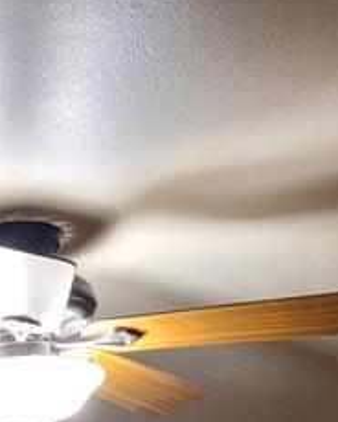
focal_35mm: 113
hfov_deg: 13.2
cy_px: 694
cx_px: -90
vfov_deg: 15.3
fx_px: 1413
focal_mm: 5.4
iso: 320
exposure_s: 1/40
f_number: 1.8
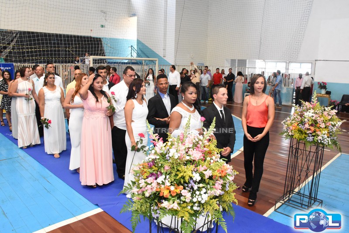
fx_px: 262
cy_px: 116
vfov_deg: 47.9
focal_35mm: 27
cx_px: 174
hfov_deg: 67.4
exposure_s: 1/125
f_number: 9
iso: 6400
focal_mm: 18
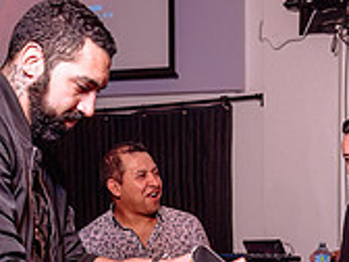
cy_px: 320
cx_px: 346
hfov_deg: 19.7
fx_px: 978
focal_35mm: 97
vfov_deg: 14.7
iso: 800
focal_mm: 27
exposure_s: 1/80
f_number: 3.2
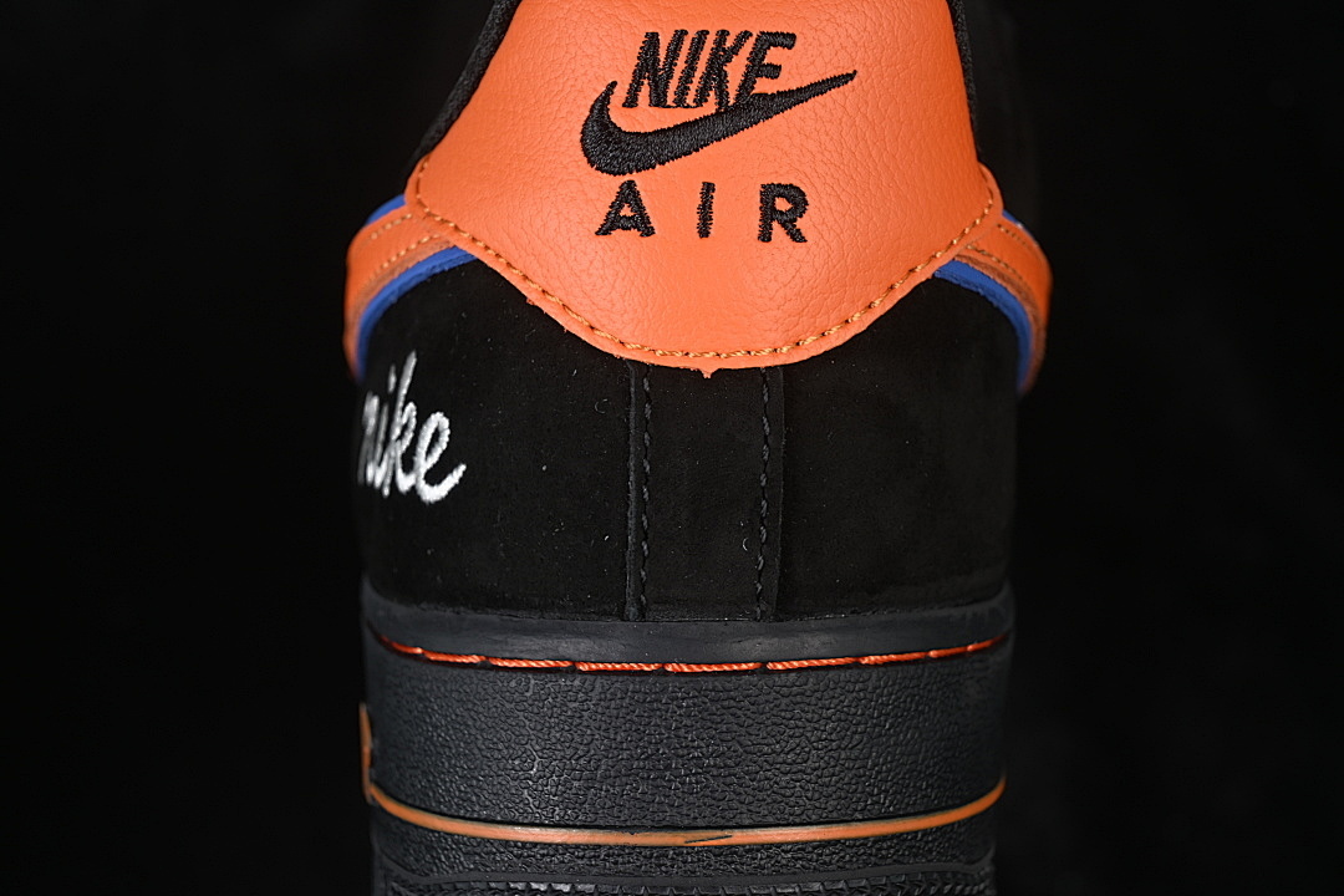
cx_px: 672
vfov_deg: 18.2
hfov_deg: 27.0
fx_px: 2800
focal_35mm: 75
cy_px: 448
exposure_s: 1/50
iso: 160
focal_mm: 50
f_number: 6.3
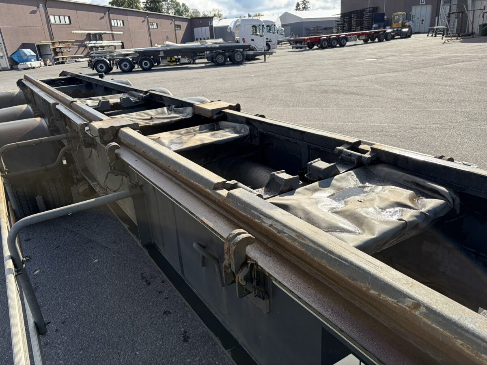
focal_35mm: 26
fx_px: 366
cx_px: 244
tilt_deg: -18.5
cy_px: 182
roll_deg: +6.0
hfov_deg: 67.3
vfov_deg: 53.1
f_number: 1.6
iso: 50
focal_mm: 5.96
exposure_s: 1/2451
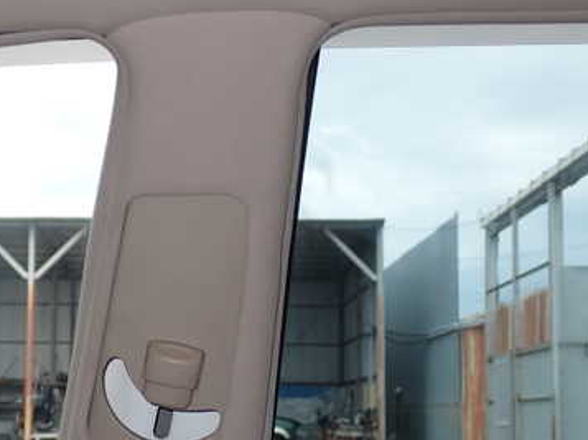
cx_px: 193
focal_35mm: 69
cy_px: 311
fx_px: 1171
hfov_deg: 28.0
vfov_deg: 21.1
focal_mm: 7.31
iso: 100
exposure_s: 1/400
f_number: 2.8
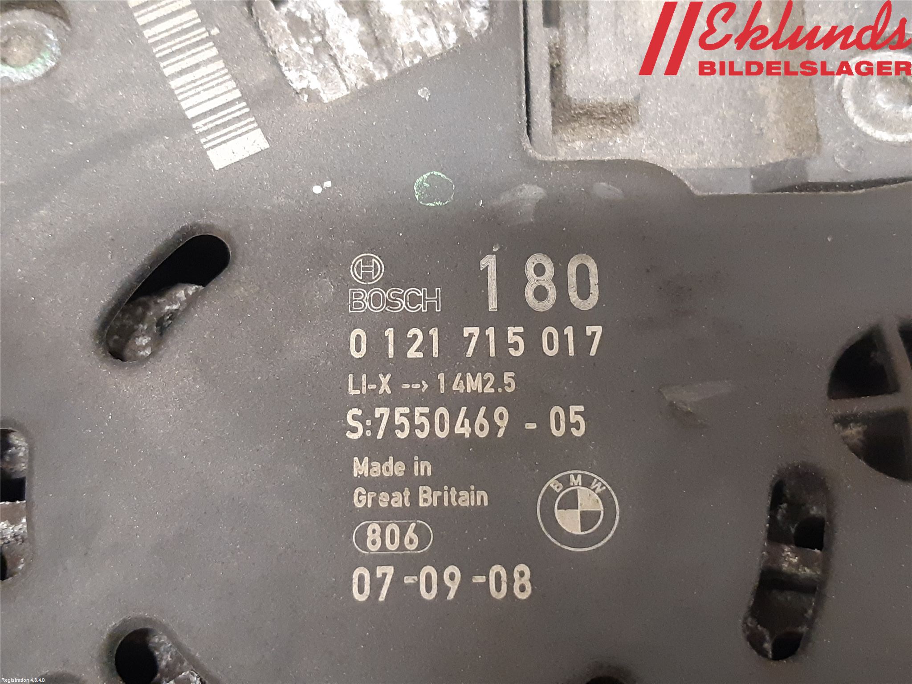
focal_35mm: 26
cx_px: 456
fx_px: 685
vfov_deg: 53.1
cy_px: 342
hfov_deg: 67.3
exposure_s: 1/25
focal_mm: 3.93
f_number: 1.7
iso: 320
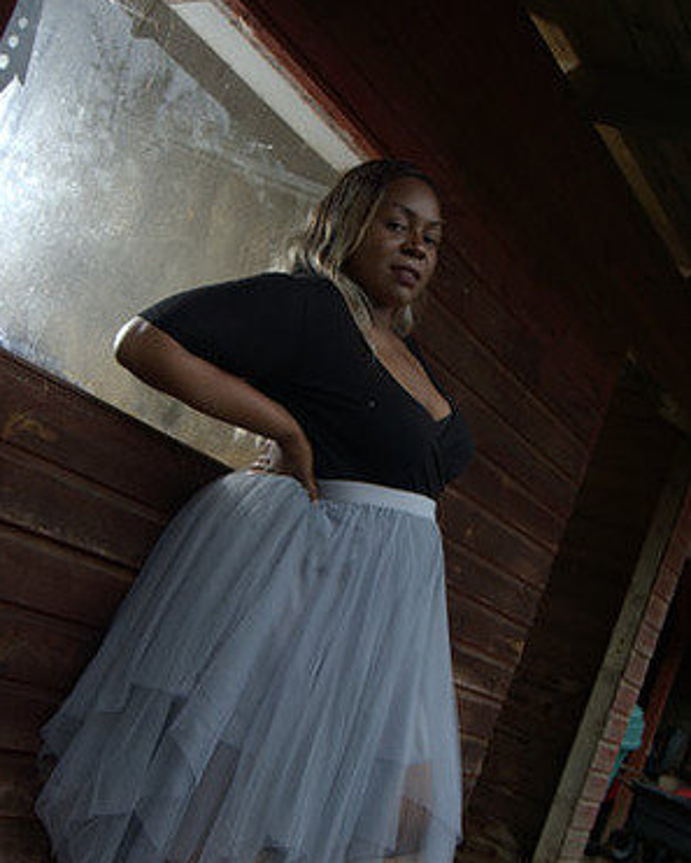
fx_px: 1048
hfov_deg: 36.5
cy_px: 502
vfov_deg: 44.6
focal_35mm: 41
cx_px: 343
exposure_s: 1/100
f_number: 4
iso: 100
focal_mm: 24
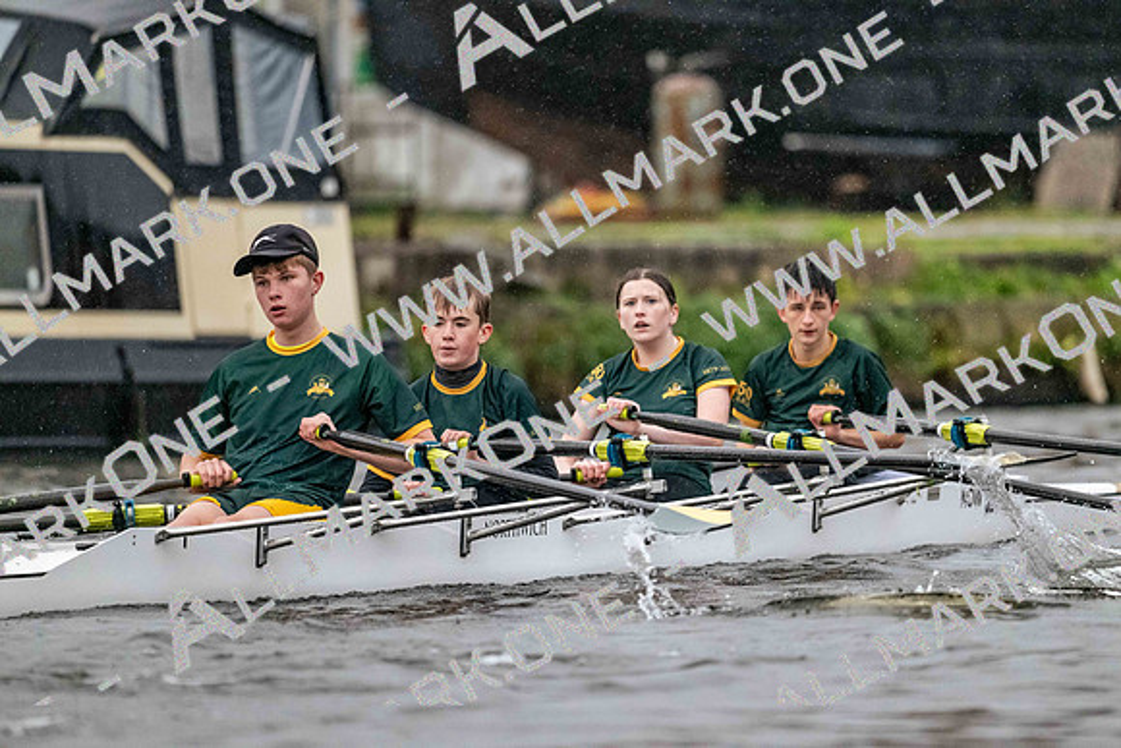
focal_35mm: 400
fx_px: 12458
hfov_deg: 5.2
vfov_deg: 3.4
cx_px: 560
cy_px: 374
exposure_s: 1/2000
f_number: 4.5
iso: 7200
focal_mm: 400
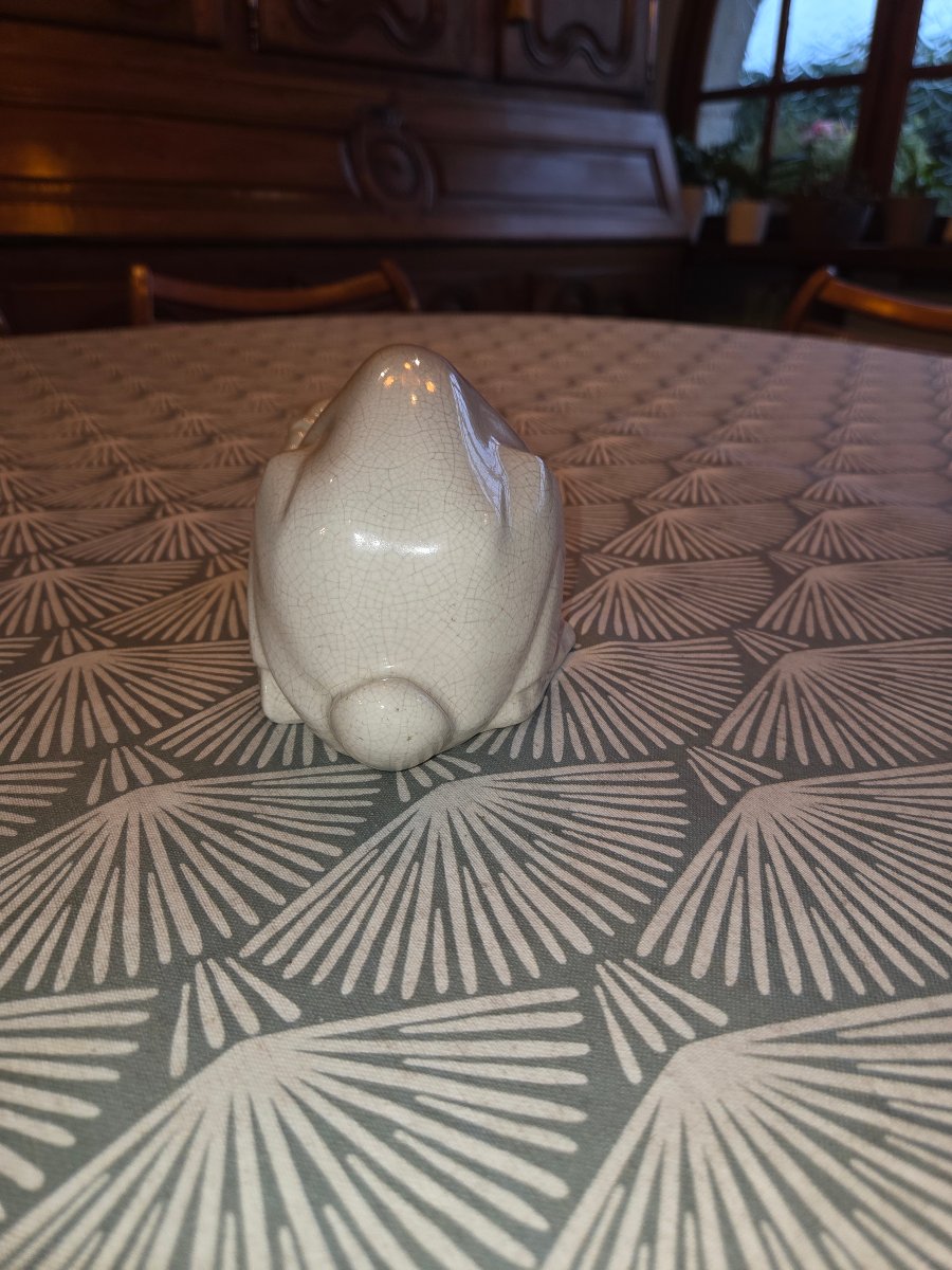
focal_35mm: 23
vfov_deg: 73.9
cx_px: 476
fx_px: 843
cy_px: 635
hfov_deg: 58.9
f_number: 1.8
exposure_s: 1/50
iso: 1000
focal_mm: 5.4
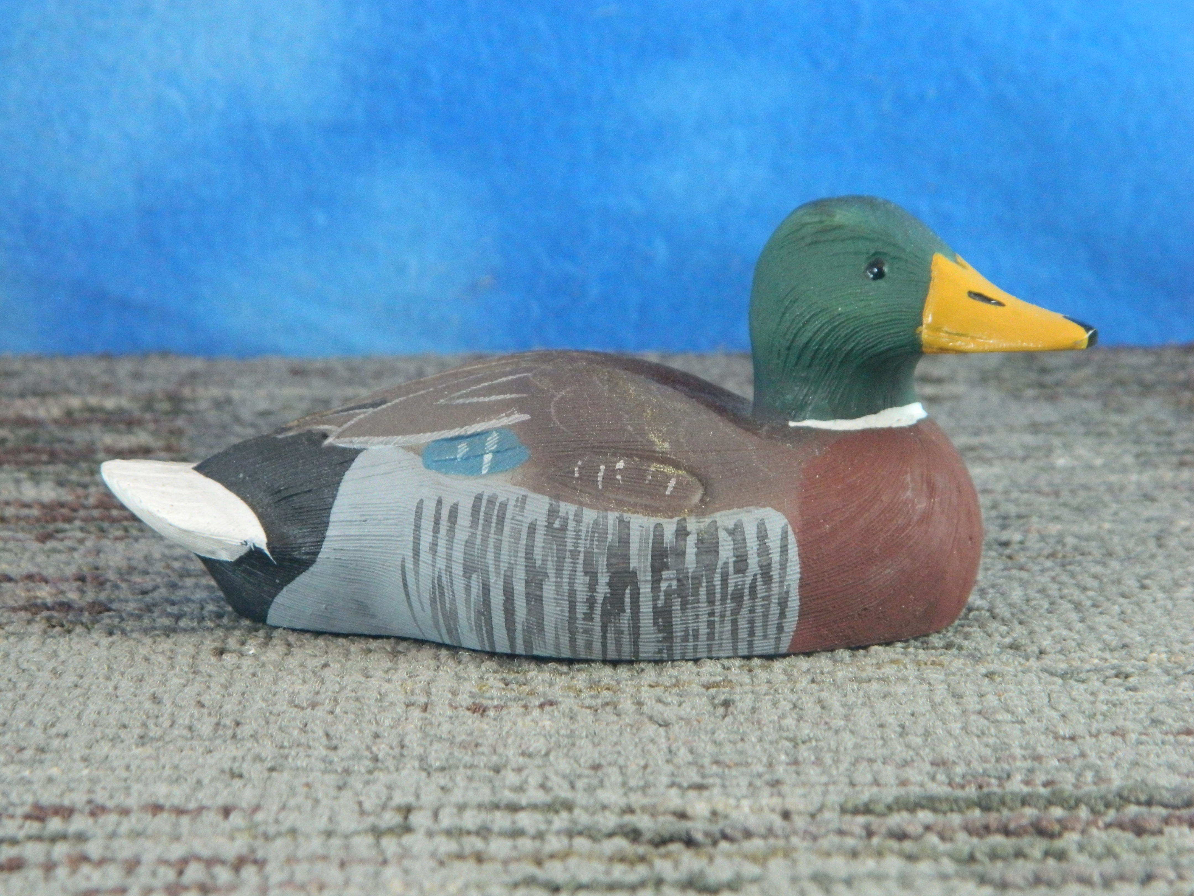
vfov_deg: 17.6
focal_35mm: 84
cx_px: 597
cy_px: 448
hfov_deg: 23.3
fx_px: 2897
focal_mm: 15.1
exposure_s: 1/15
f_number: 4.2
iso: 400
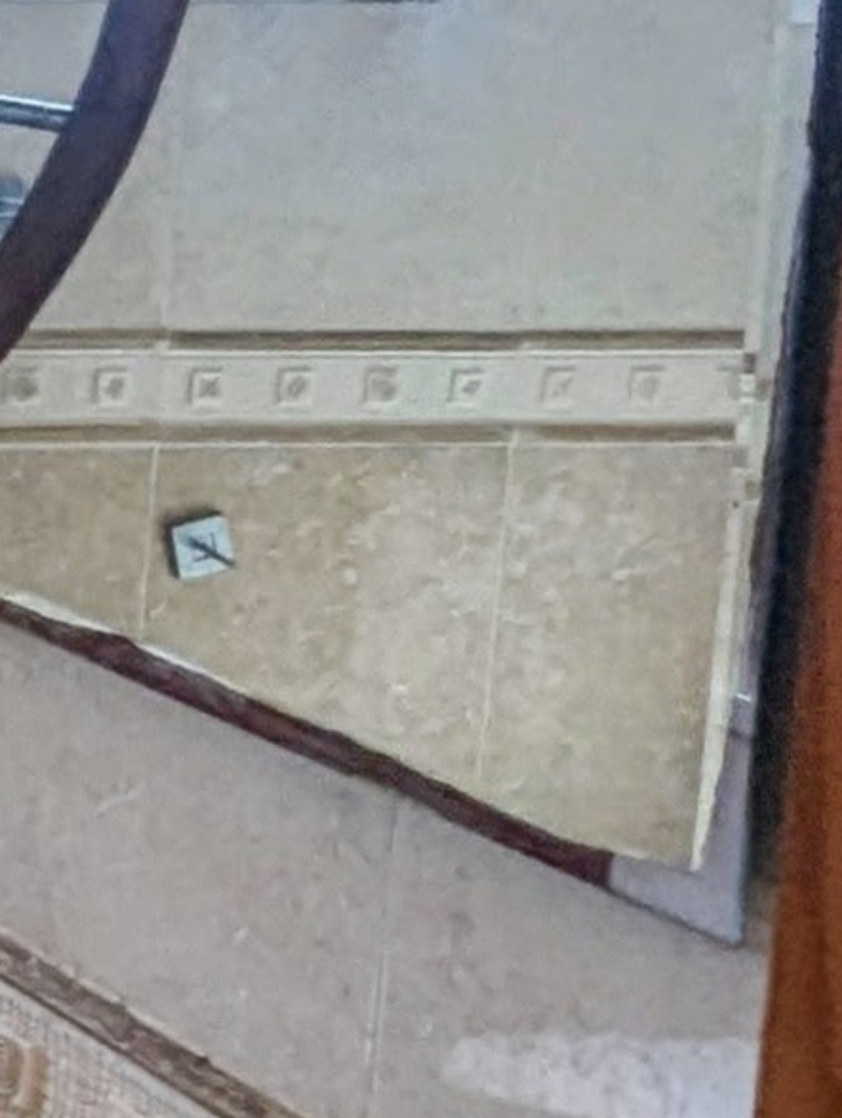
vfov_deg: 21.4
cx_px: -1580
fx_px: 2911
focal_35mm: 90
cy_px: 163
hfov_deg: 11.3
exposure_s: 1/82.6
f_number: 2.2
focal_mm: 1.95
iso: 58
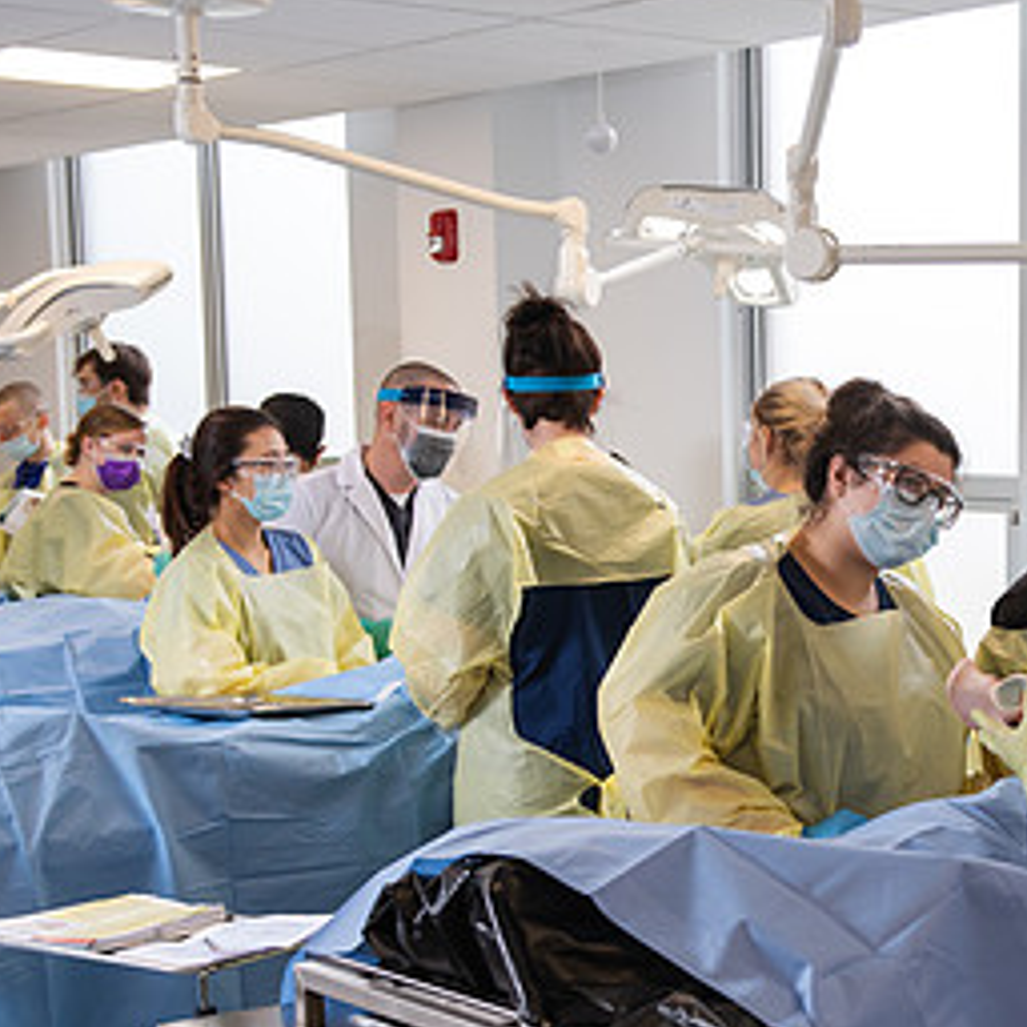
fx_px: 2585
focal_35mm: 77
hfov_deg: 21.9
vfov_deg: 22.3
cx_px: 939
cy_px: 728
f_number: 4
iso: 500
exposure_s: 1/200
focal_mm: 40
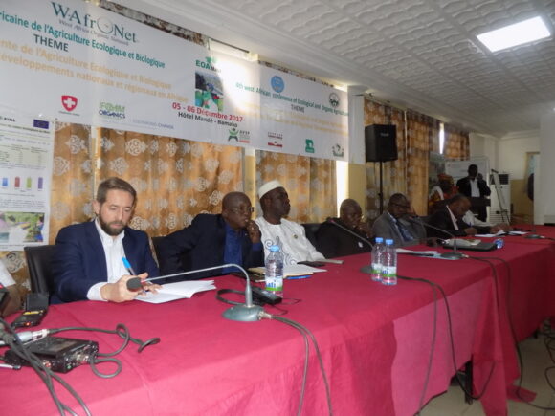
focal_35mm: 23
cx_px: 278
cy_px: 208
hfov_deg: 73.9
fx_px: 369
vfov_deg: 58.9
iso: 200
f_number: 3.1
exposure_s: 1/30
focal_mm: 4
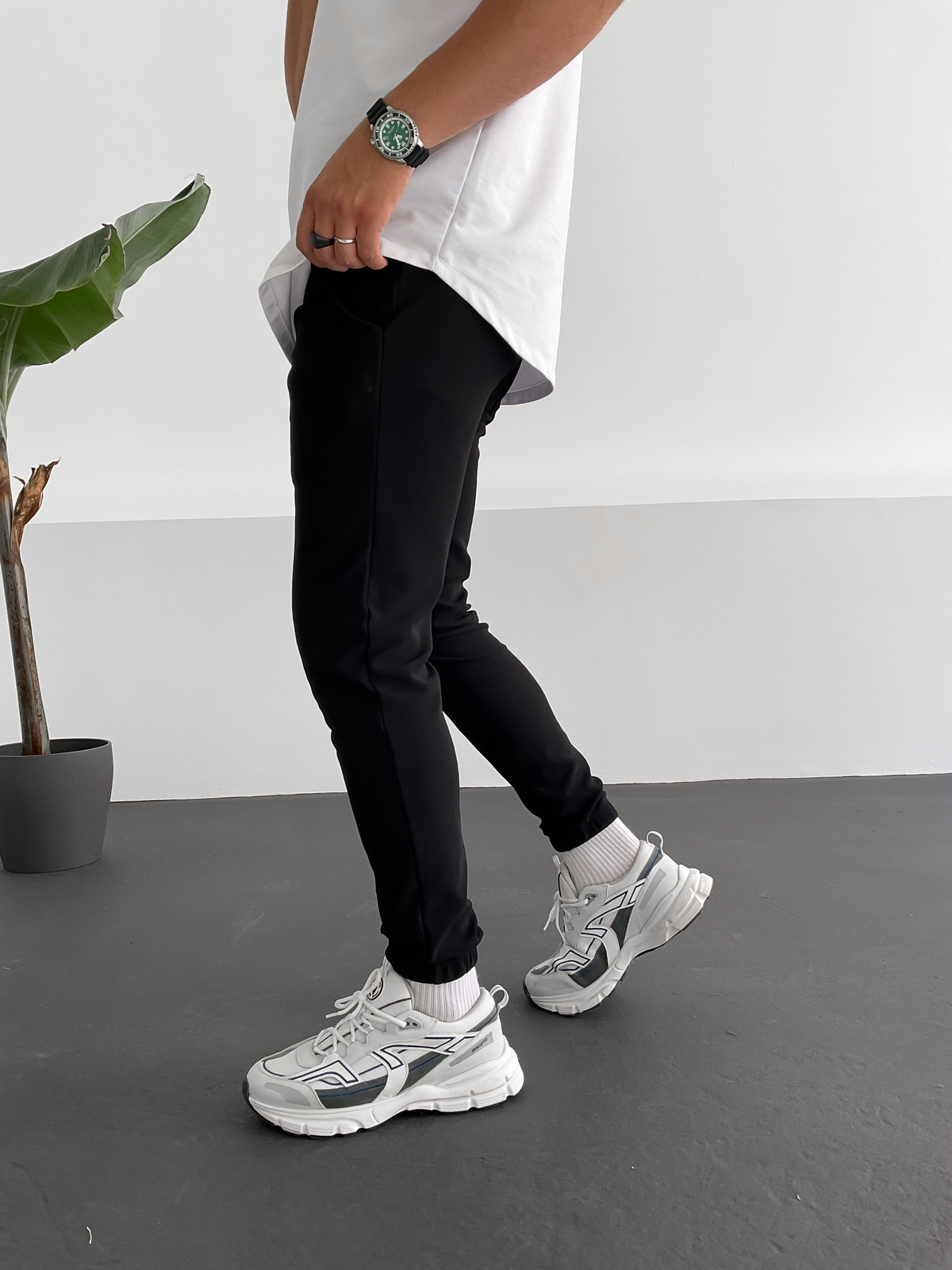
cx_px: 476
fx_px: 1063
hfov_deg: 48.2
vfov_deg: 61.7
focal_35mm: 29
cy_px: 635
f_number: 1.8
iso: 25
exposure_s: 1/120
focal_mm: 3
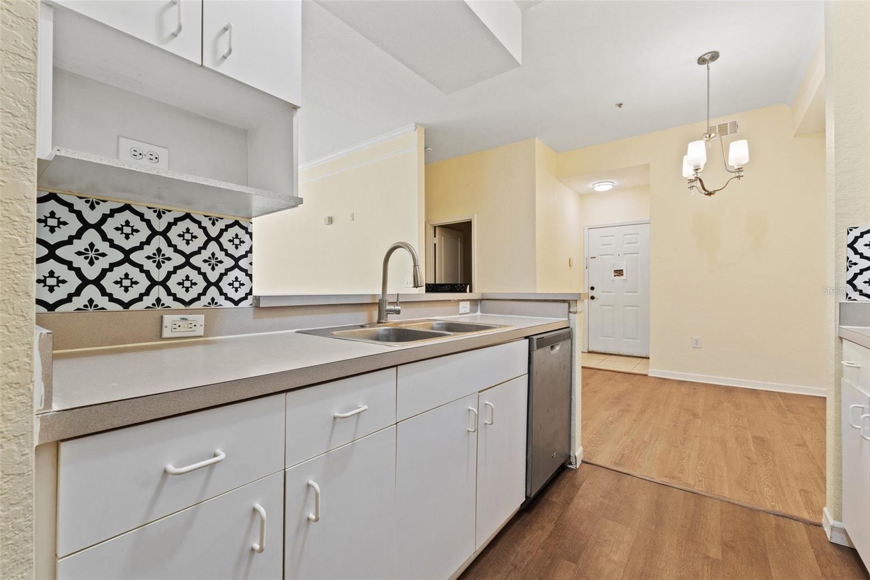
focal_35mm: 15
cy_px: 290
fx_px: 362
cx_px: 435
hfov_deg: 100.4
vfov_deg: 77.3
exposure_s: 1/6
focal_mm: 10
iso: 400
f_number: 7.1
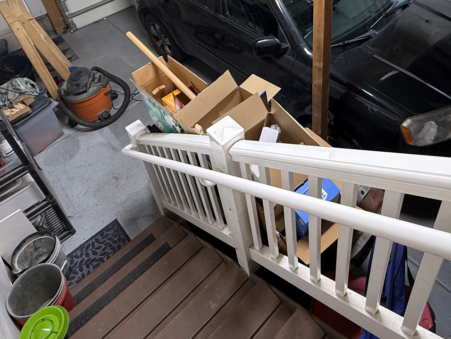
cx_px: 289
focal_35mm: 30
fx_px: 391
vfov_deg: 42.7
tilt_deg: -34.2
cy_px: 31
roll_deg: +2.2
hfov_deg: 59.0
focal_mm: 2.22
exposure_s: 1/120
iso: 250
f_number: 2.2
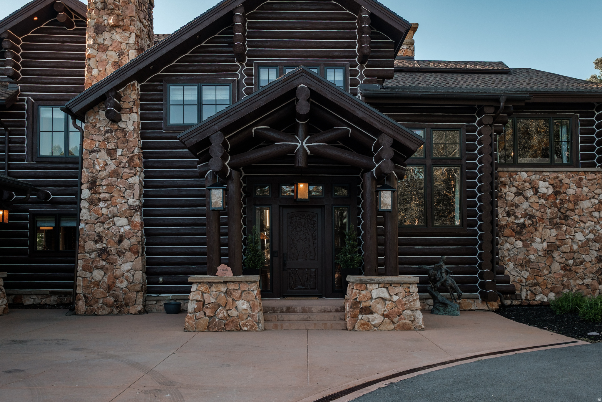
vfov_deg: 43.6
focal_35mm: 30
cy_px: 201
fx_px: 502
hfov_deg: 61.9
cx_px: 301
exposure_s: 1/320
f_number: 4
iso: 400
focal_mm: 20
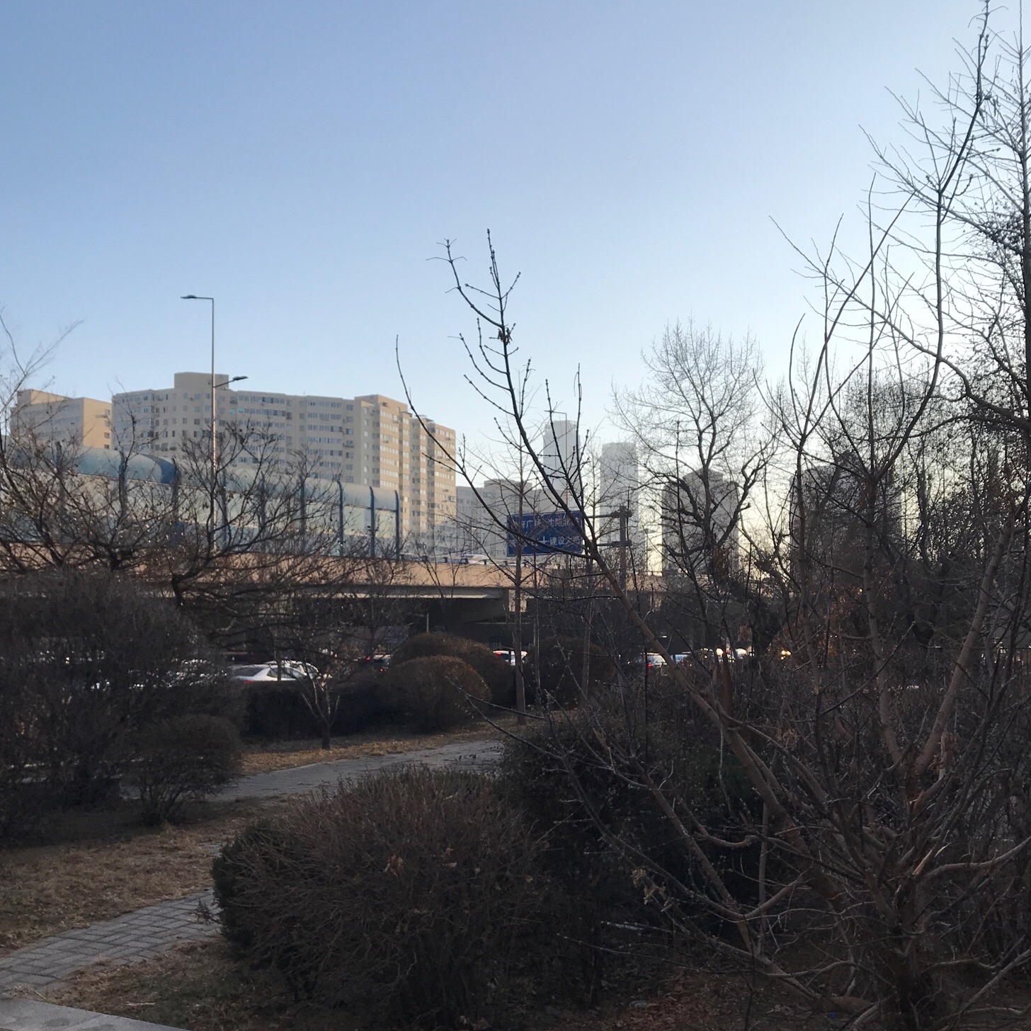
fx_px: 1146
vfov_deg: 48.2
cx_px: 525
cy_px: 613
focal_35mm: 34
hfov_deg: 48.4
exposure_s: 1/2179
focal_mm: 3.99
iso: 20
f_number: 1.8
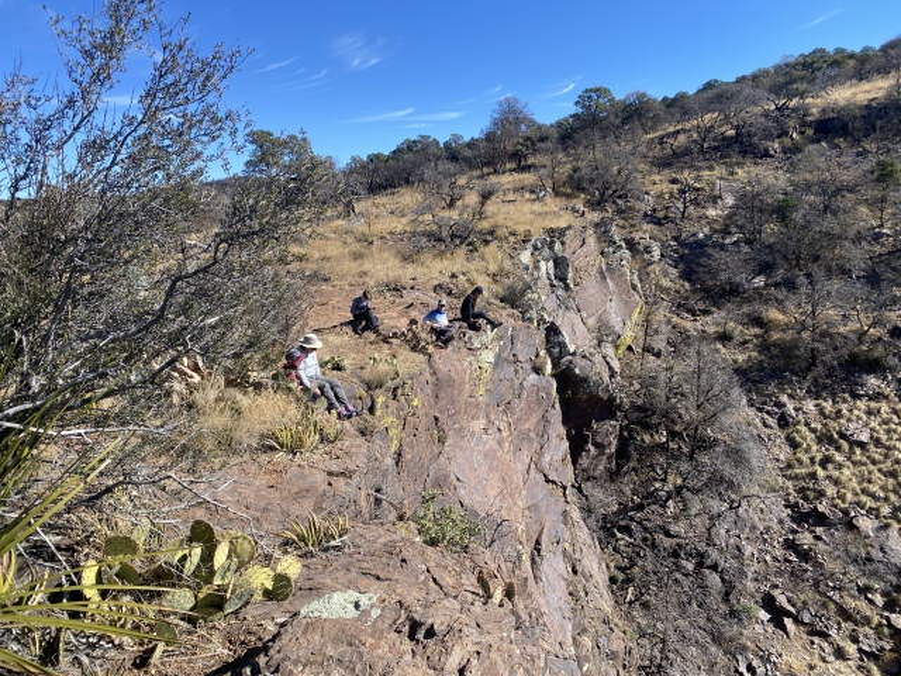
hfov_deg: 67.3
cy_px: 338
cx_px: 450
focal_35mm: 26
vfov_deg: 53.1
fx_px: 677
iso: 32
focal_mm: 4.25
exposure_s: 1/1779
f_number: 1.8
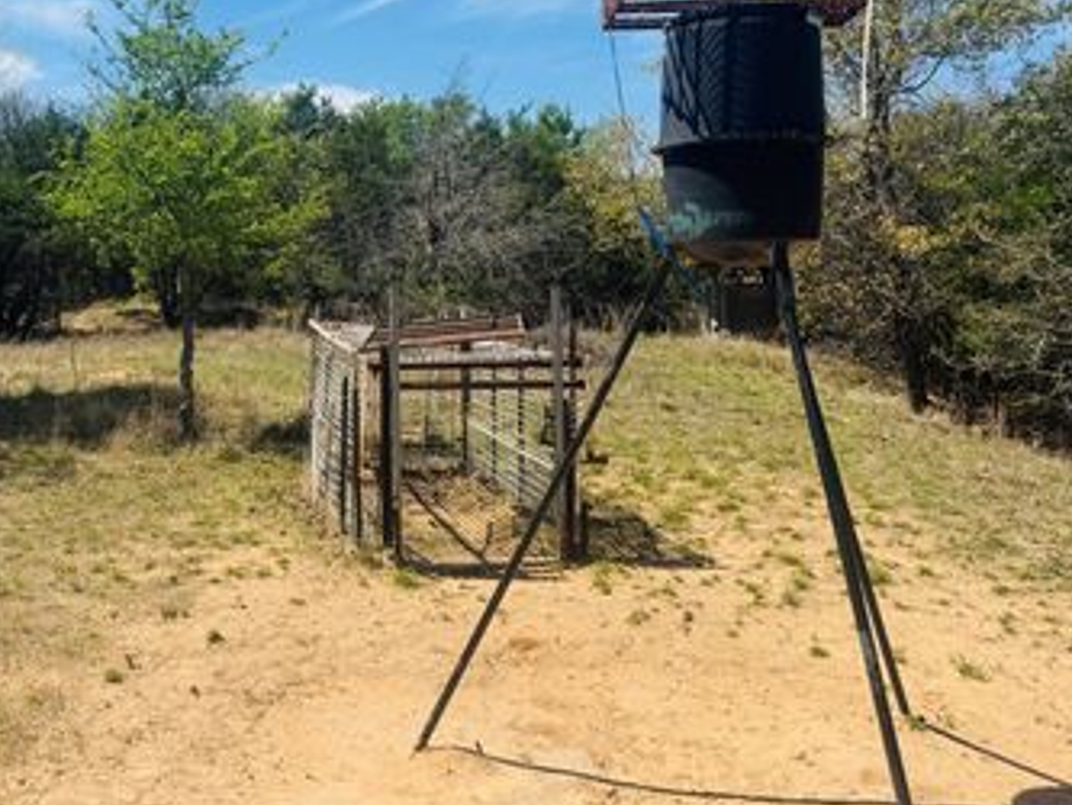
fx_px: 1115
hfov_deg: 50.9
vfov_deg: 39.4
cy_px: 304
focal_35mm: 36
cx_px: 415
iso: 80
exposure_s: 1/5348
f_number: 1.78
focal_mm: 6.76
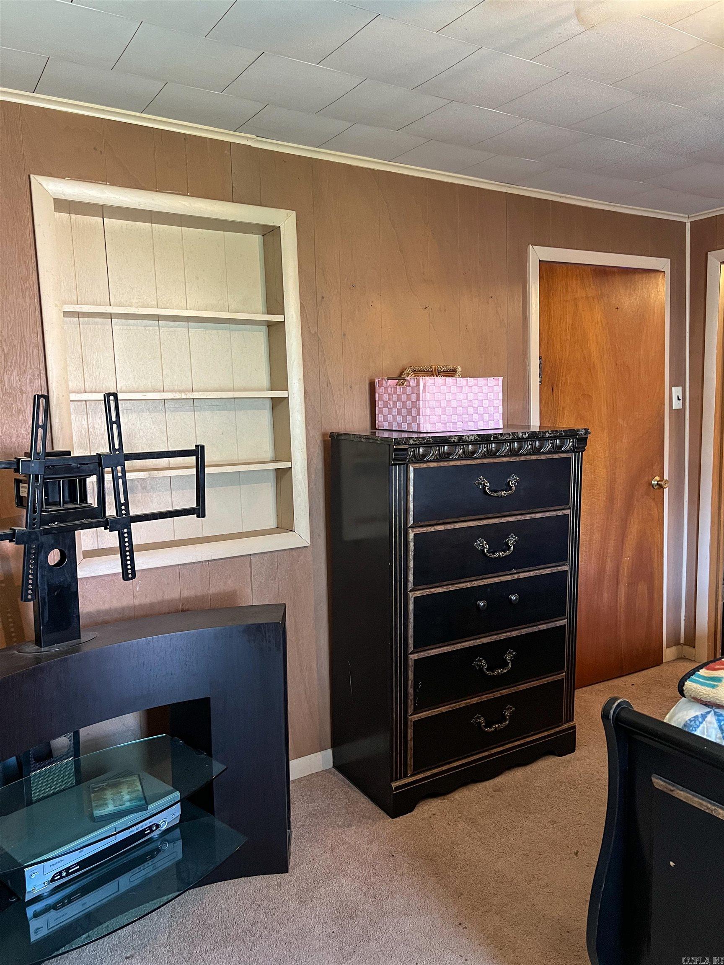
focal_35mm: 26
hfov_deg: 53.1
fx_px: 725
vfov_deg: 67.3
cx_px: 362
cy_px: 482
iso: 400
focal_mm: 5.7
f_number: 1.5
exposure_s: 1/40
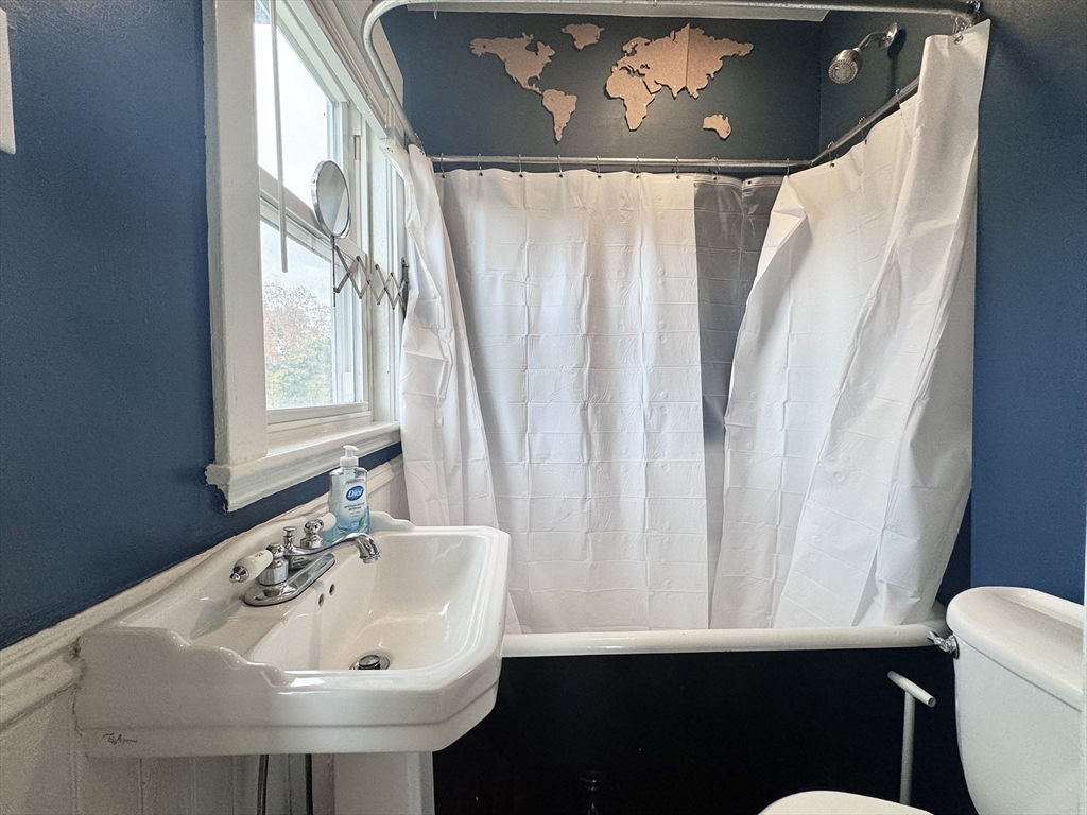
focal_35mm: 14
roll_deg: +2.0
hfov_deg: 102.1
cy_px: 408
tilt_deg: -1.3
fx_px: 440
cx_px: 544
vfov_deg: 85.7
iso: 160
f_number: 2.2
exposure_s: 1/60
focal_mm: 2.22
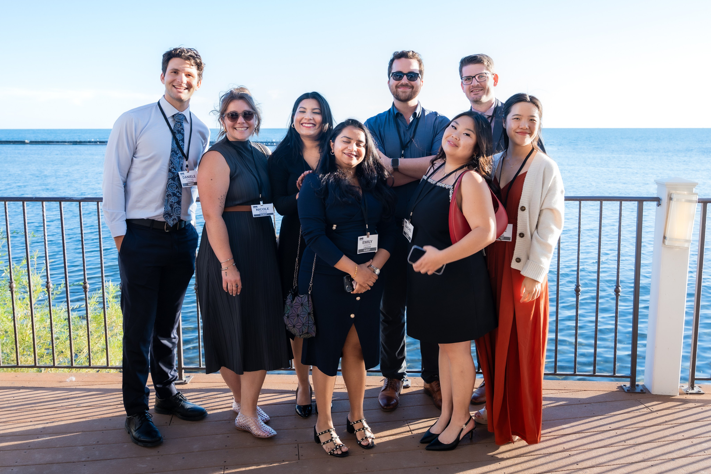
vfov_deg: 41.7
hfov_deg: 59.5
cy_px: 204
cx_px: 374
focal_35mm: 31
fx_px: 621
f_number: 4
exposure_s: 1/200
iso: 125
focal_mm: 24
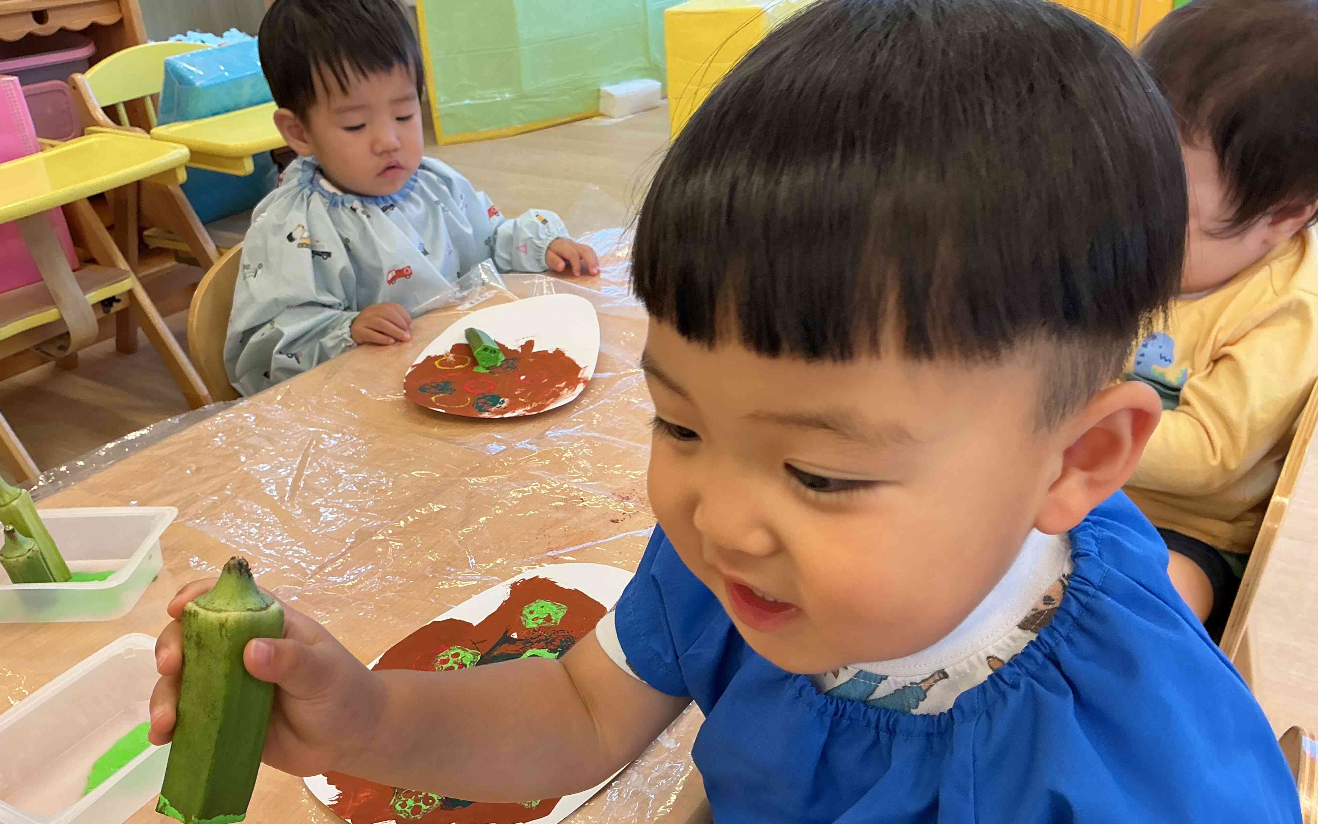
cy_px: 470
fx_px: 1114
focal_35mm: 31
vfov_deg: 40.5
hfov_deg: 61.2
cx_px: 658
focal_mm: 3
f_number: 1.8
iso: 64
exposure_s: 1/120
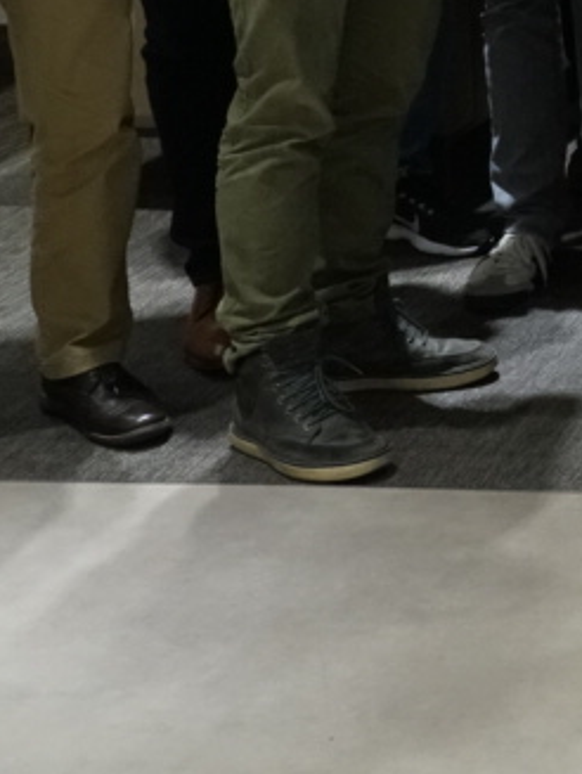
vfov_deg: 15.6
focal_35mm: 114
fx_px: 2551
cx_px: 1526
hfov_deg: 10.6
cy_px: -464
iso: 5000
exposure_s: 1/60
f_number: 5.6
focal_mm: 24
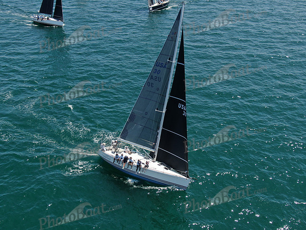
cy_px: 115
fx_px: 380
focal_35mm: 43
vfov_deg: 33.6
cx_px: 153
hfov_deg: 43.9
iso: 100
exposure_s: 1/640
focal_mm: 7.39
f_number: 3.6
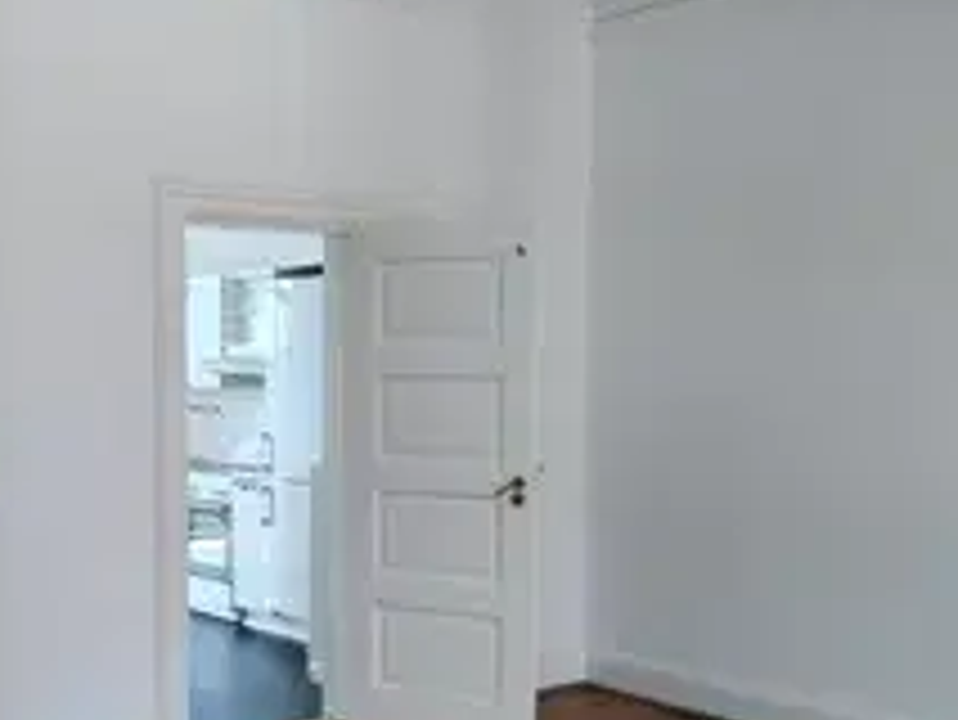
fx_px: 1357
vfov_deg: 29.6
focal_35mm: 49
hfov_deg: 37.7
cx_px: 211
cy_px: 436
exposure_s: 1/100
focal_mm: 4.27
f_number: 1.8
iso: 369
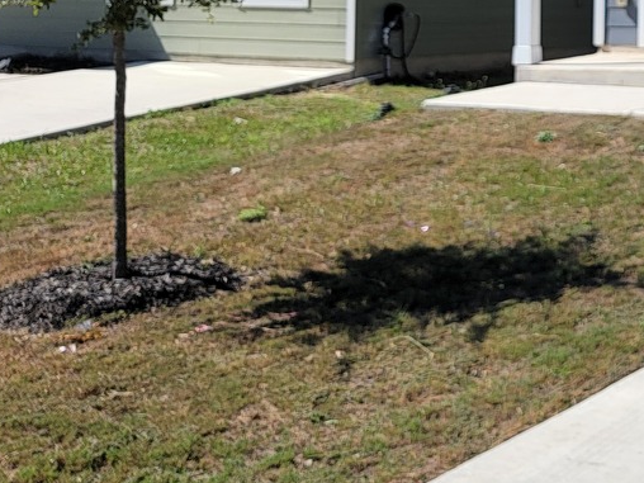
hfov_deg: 24.8
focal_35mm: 68
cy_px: -48
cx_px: 837
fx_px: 1265
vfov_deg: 20.6
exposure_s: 1/1659
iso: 16
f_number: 1.8
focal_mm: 6.7
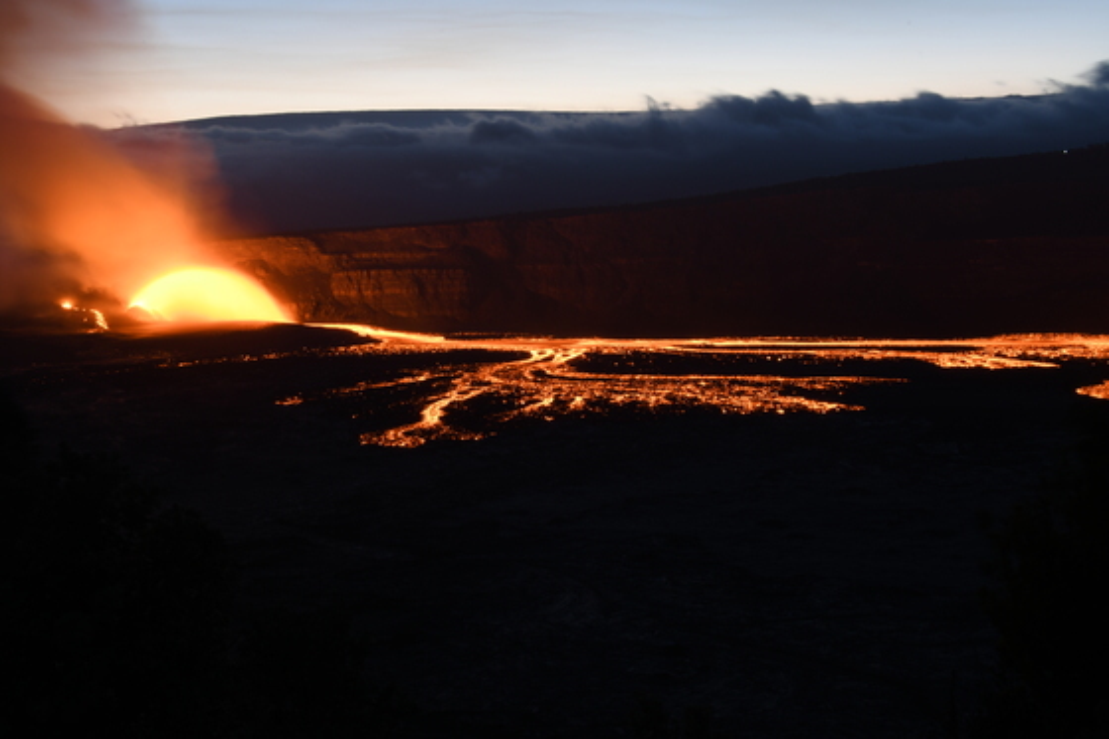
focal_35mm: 48
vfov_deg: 28.1
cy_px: 370
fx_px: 1478
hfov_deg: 41.1
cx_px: 554
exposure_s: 15
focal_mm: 32
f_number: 29
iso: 100
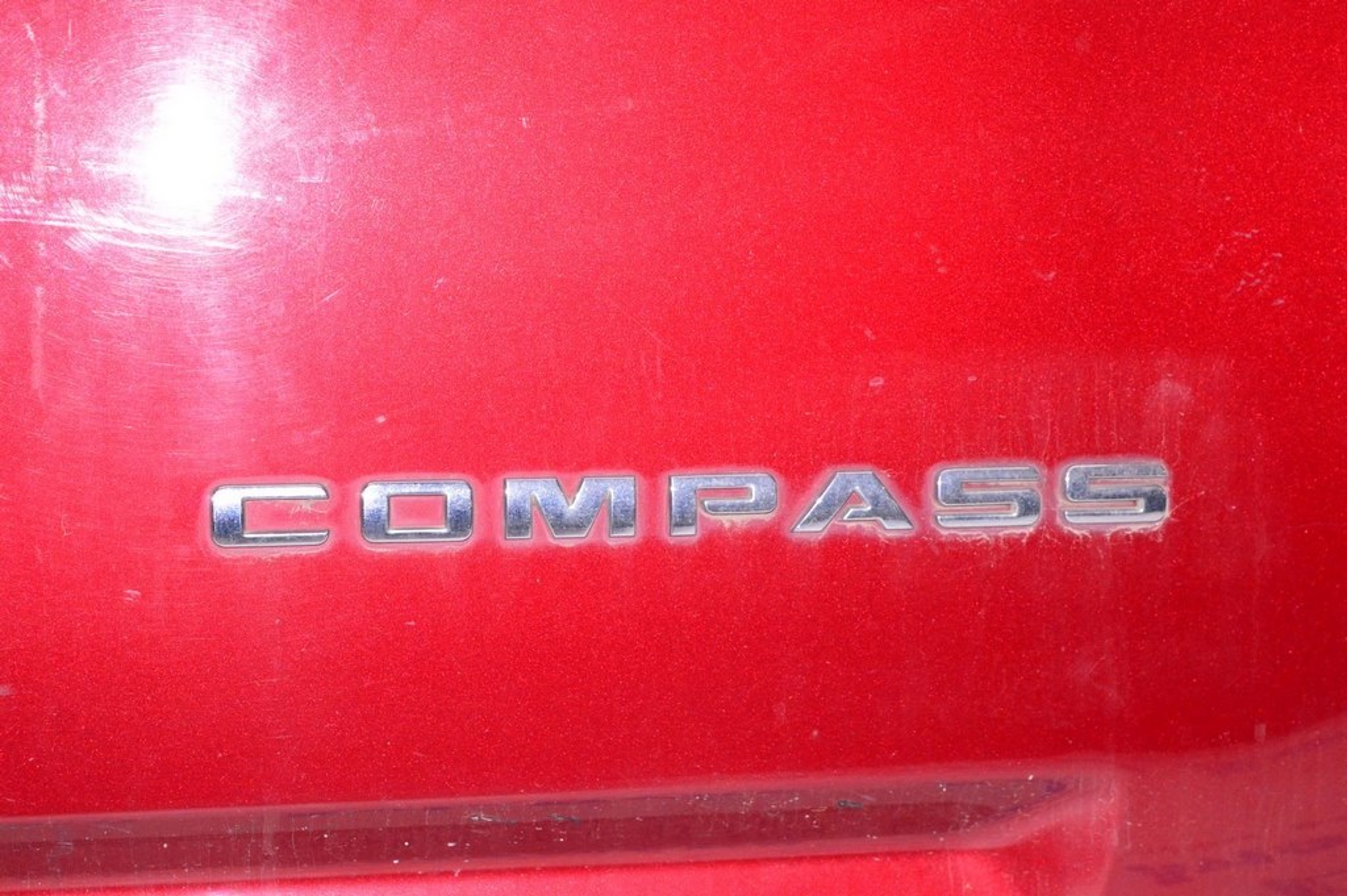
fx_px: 2692
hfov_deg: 28.1
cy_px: 448
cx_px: 674
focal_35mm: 72
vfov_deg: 18.9
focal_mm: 48
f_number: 8
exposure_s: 1/160
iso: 1600
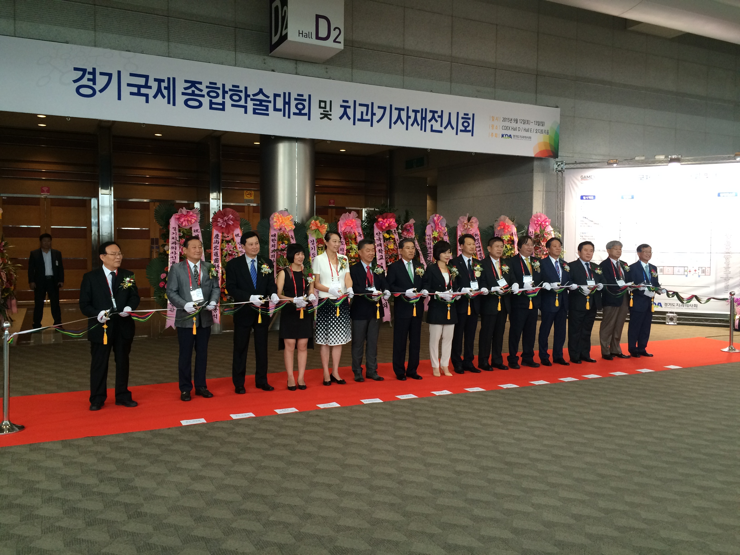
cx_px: 370
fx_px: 620
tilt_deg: +0.8
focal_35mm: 29
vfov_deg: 48.2
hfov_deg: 61.7
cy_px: 278
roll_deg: +0.7
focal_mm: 4.15
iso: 100
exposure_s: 1/30
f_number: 2.2
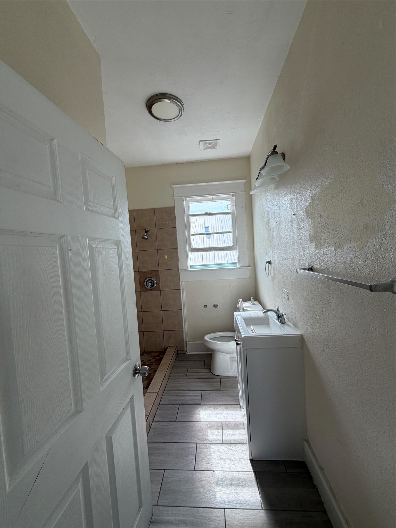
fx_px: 214
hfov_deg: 85.7
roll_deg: +2.8
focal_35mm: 14
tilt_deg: -2.3
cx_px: 198
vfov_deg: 102.1
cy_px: 264
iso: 40
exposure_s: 1/209
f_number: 2.2
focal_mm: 2.22
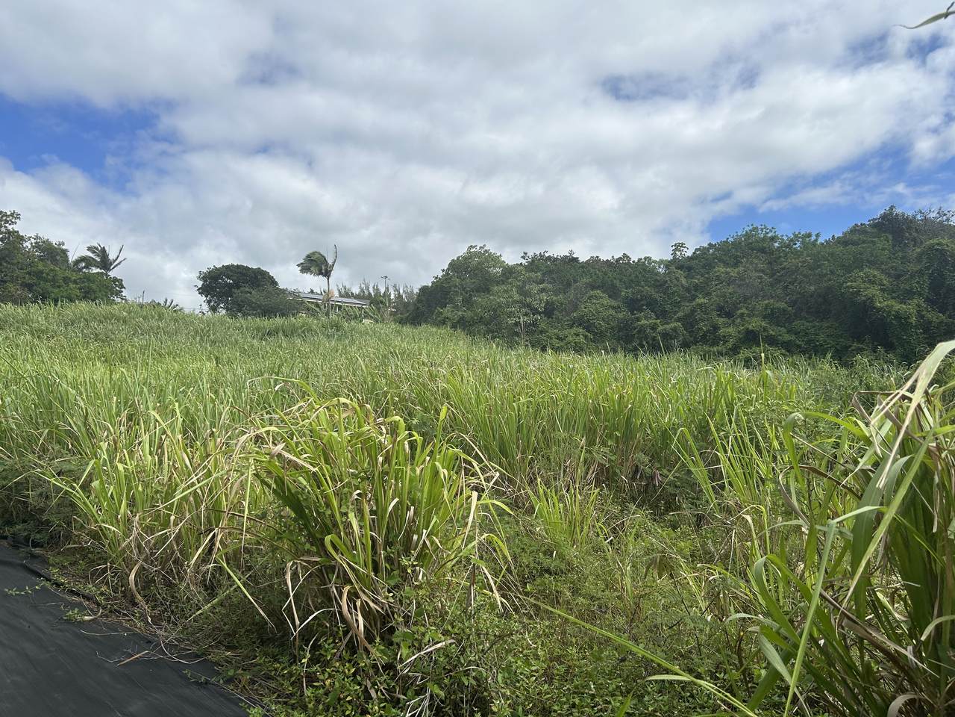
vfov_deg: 53.1
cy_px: 358
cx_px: 478
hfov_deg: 67.3
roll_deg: +1.4
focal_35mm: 26
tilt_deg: +6.4
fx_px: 717
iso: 50
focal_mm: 5.7
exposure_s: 1/5076
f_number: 1.5
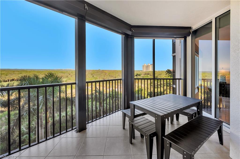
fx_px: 93
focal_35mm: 14
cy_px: 80
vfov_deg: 81.1
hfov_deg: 104.3
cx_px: 120
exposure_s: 1/200
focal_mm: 14
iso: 160
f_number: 11
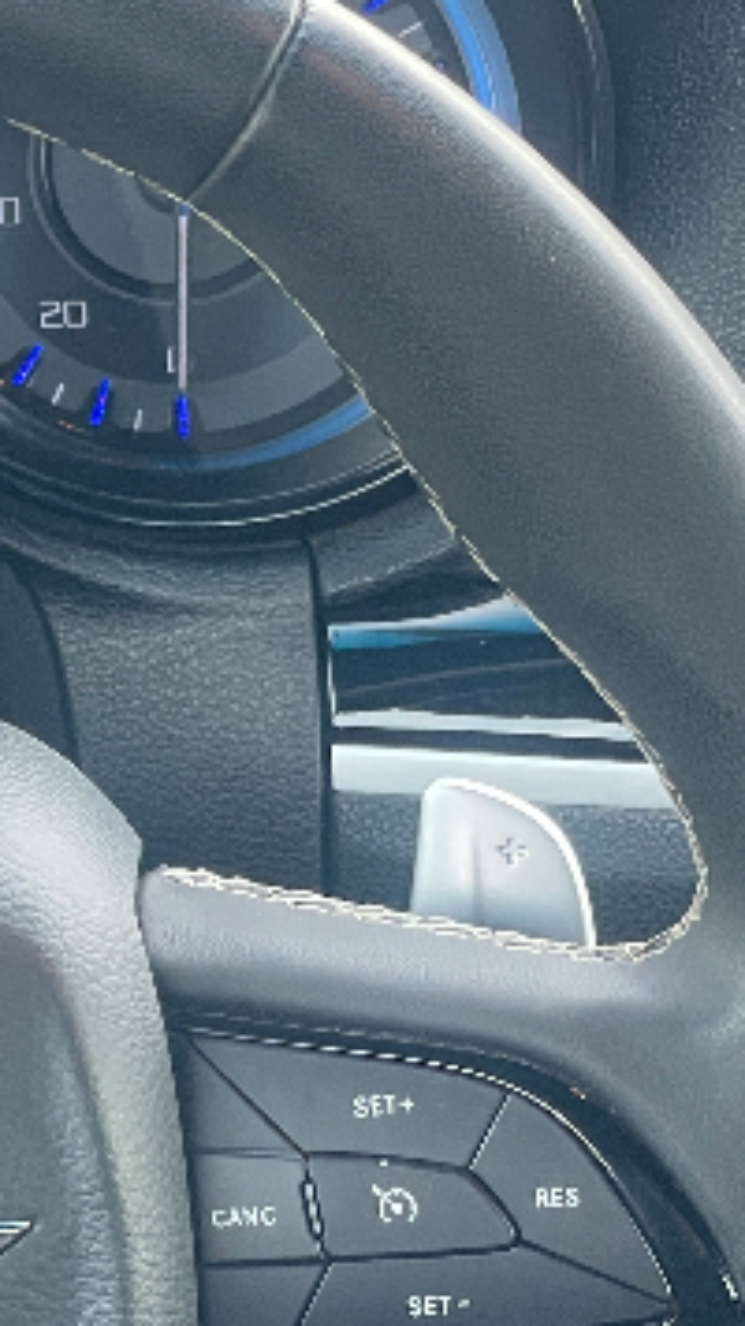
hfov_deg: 7.3
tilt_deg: -33.8
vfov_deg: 13.1
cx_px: -436
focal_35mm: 163
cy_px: 1099
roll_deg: +2.2
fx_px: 5730
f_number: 2
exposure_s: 1/99
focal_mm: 6
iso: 125
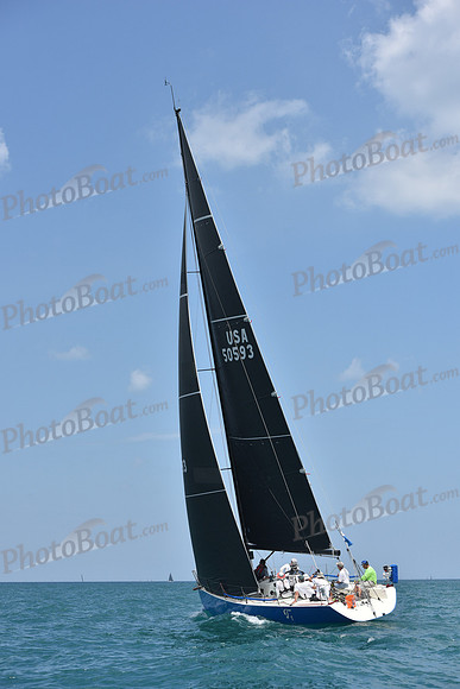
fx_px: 1341
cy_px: 344
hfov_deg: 19.5
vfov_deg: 28.8
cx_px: 230
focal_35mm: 70
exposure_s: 1/1250
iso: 250
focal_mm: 70
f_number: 8
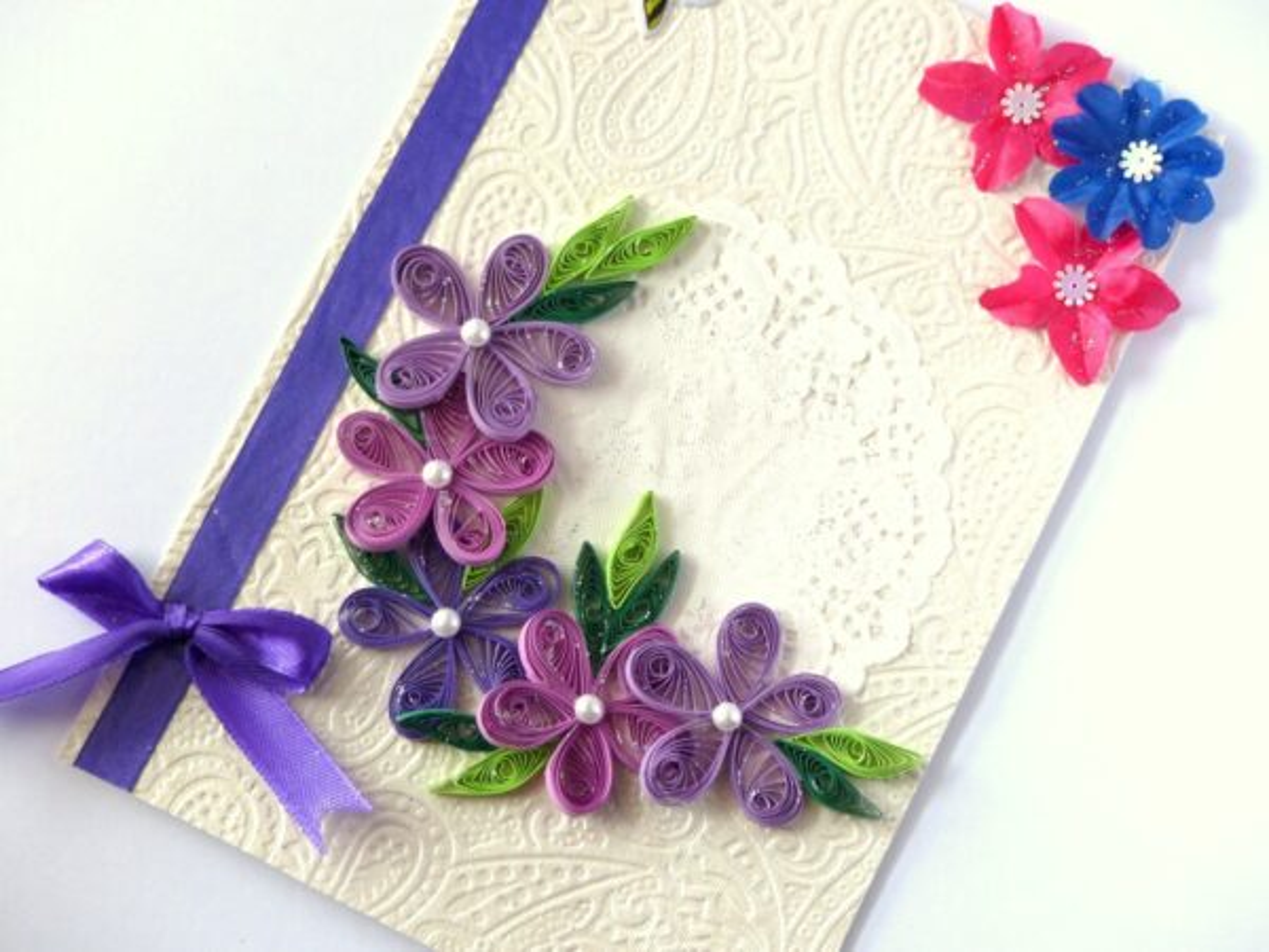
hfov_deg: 20.9
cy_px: 476
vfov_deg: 15.7
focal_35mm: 94
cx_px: 634
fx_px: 3446
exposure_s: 1/200
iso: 100
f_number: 2.8
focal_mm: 16.9
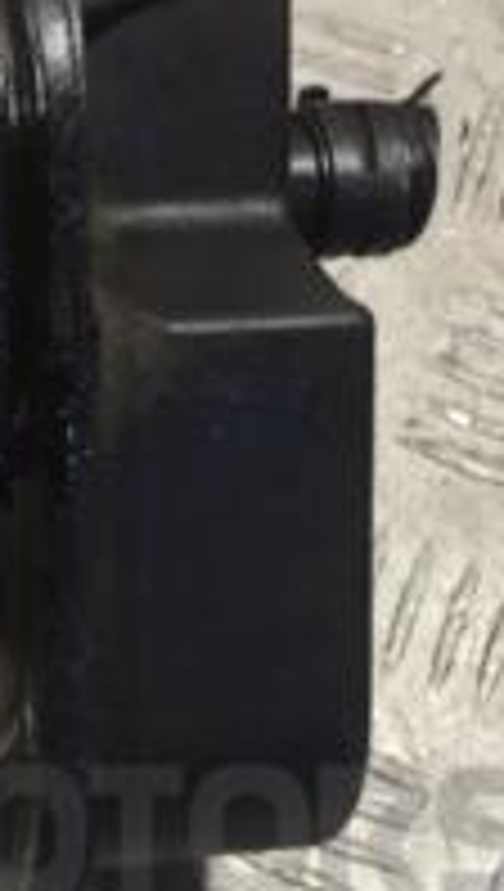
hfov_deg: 7.5
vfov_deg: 14.1
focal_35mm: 152
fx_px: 3596
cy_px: 234
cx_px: -724
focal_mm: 32
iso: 125
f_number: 4.8
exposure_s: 1/30
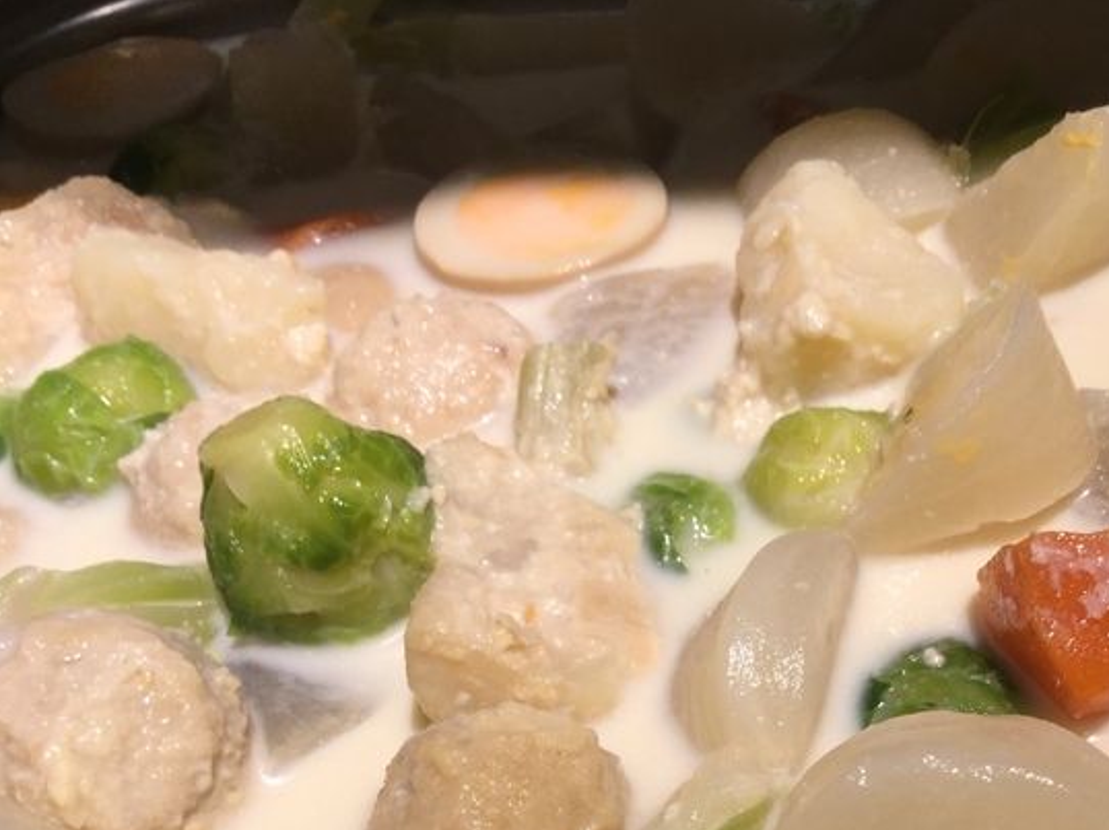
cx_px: 772
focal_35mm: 47
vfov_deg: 30.4
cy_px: 621
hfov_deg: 39.8
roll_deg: +4.1
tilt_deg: -44.8
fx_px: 1505
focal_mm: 3.3
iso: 40
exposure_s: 1/120
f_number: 2.4
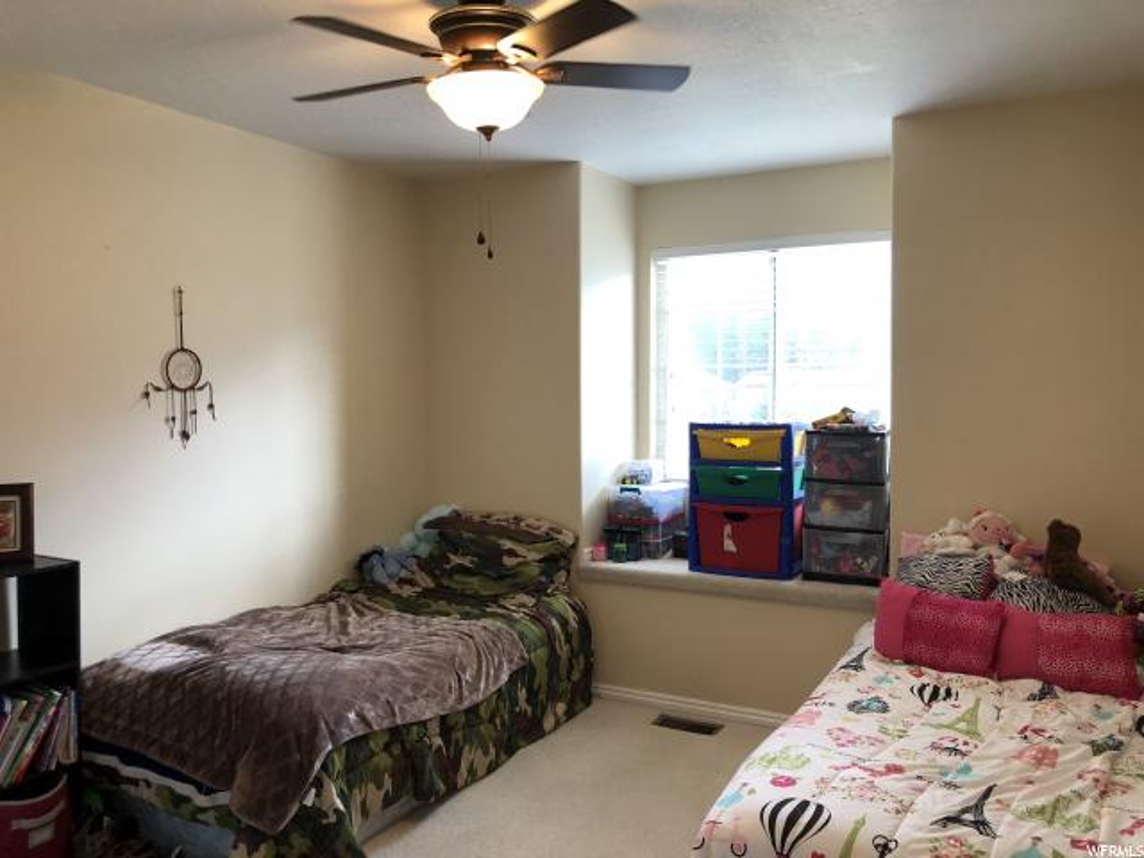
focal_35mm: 28
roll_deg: +0.2
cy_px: 429
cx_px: 572
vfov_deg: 49.7
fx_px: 925
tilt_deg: -3.3
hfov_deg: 63.4
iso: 32
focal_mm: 3.99
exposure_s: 1/30
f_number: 1.8
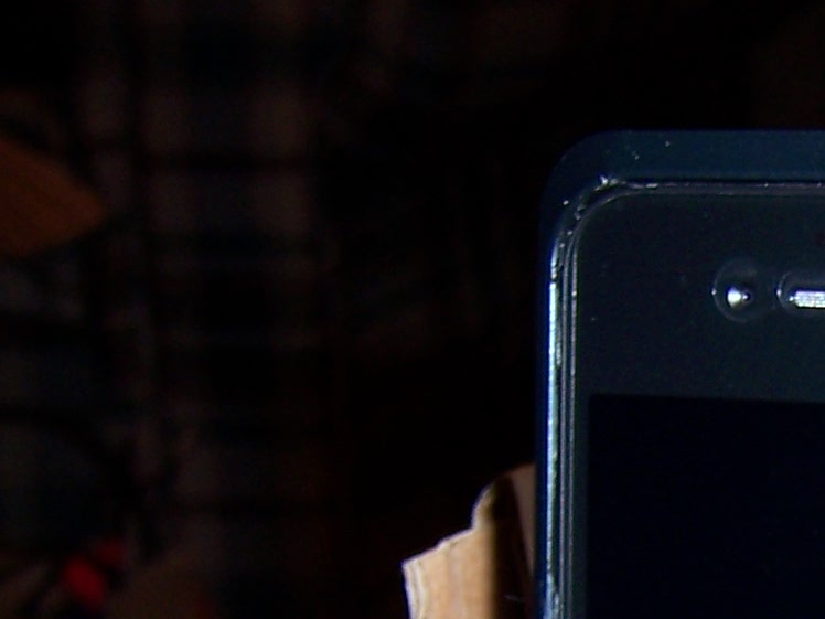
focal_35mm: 124
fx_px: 2955
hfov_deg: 15.1
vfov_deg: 11.4
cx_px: 1103
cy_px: 959
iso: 80
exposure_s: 1/60
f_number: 2.8
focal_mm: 6.2
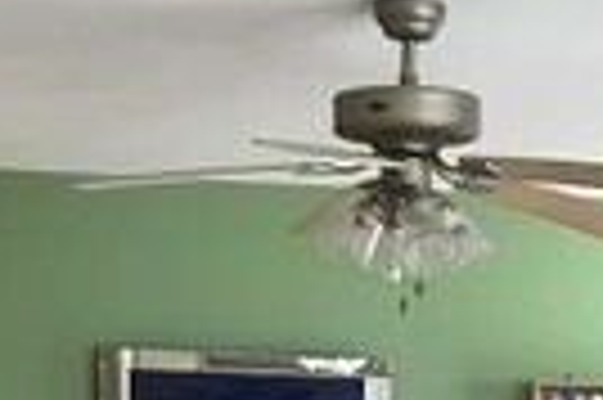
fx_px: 1807
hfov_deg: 18.8
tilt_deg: -10.6
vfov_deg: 11.7
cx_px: 468
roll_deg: -1.7
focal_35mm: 108
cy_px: 733
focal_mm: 4.15
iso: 50
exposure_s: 1/30
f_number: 2.2
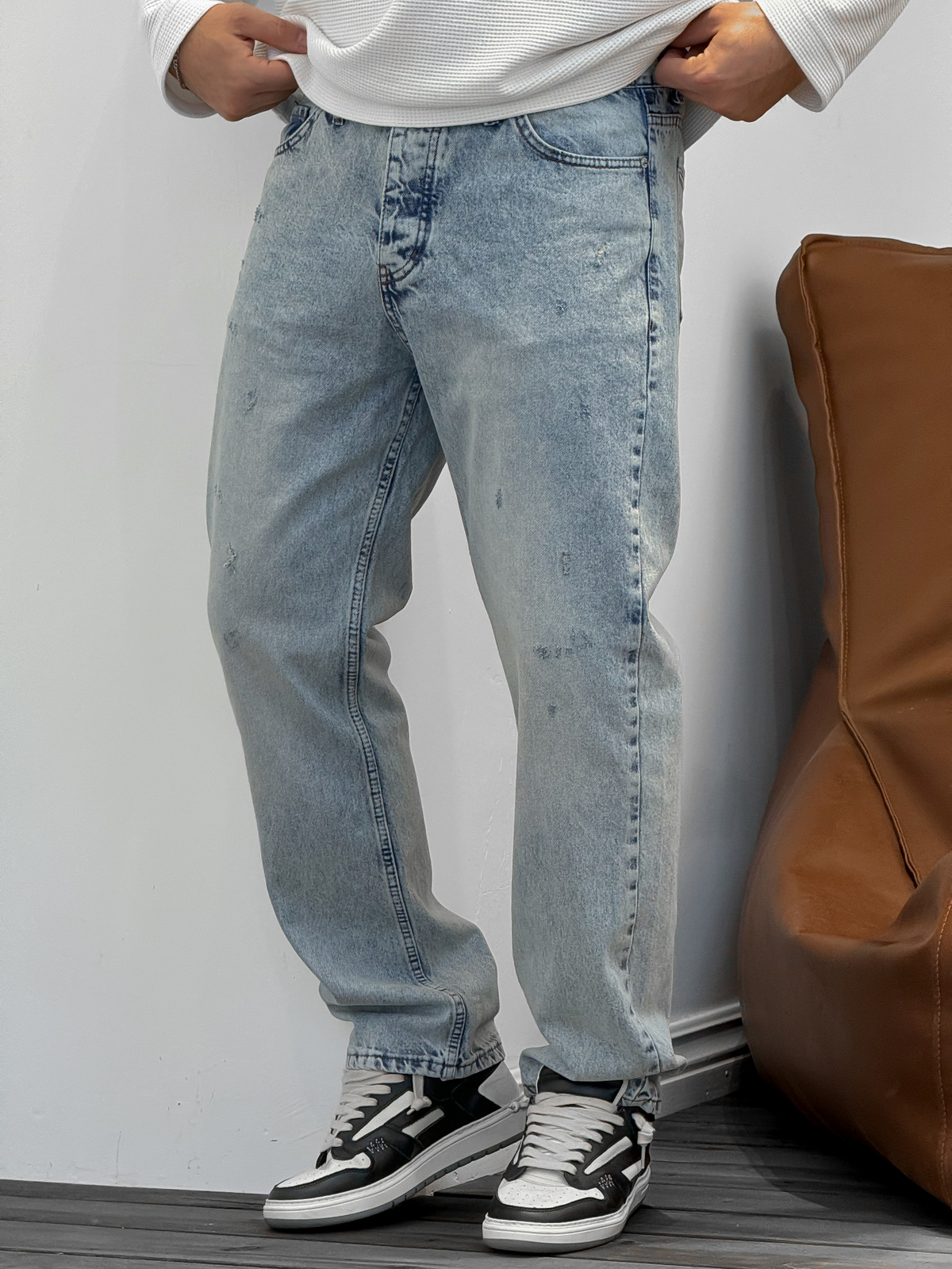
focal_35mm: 120
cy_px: 634
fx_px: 4400
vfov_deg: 16.4
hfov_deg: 12.3
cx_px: 476
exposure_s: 1/100
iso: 160
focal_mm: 15.66
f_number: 2.8
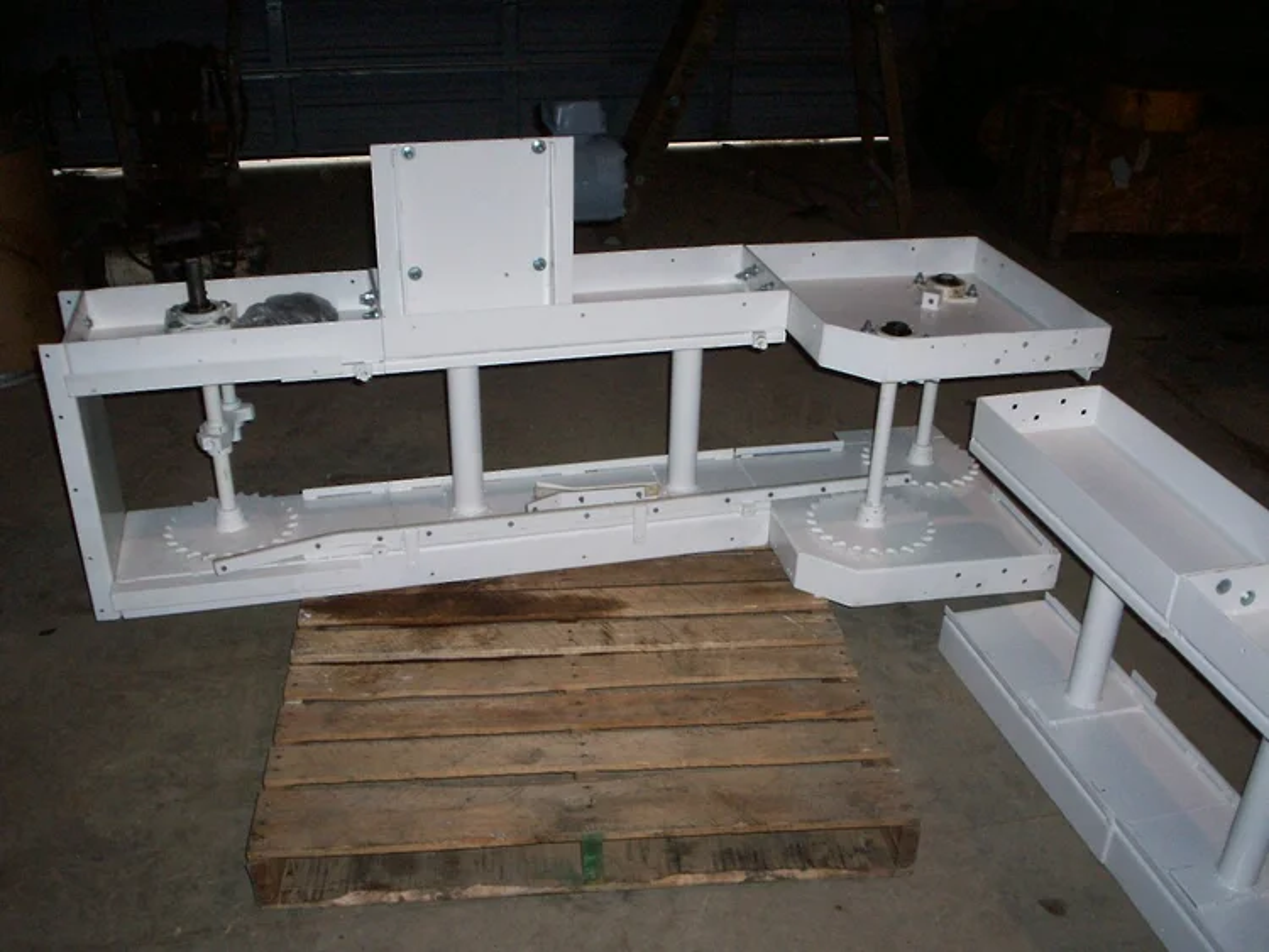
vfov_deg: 39.7
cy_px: 476
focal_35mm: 36
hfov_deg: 51.3
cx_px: 634
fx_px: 1320
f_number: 4.5
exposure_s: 1/64
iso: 140
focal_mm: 5.9
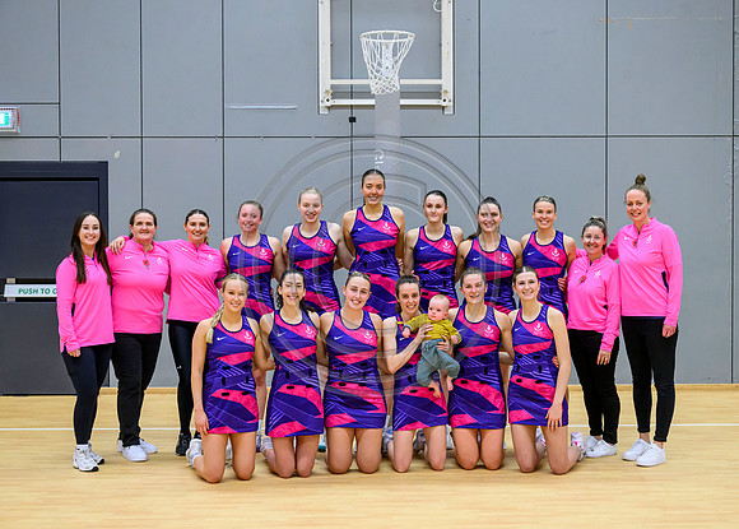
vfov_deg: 26.9
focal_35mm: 53
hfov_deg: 37.0
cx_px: 397
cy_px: 265
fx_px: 1105
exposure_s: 1/500
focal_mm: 49
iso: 5000
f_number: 4.5
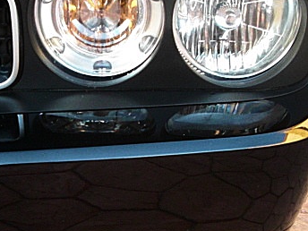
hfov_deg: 28.6
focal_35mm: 67
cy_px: 148
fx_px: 596
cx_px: 80
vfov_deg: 21.9
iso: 400
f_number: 2.8
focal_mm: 6.3
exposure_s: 1/80
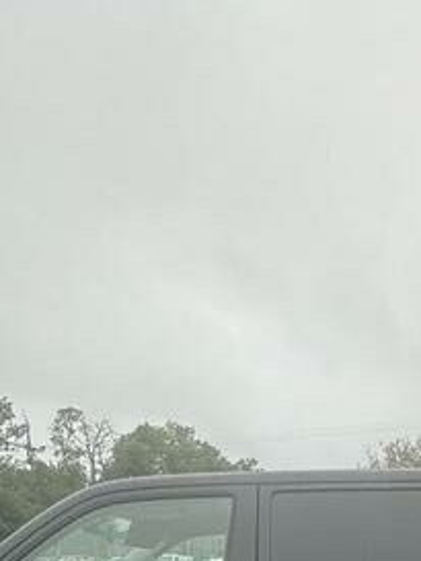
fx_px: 745
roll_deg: +0.8
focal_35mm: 46
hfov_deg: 30.5
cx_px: 359
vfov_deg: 33.6
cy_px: 672
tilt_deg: -8.5
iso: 40
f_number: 2.2
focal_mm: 2.22
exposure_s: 1/136
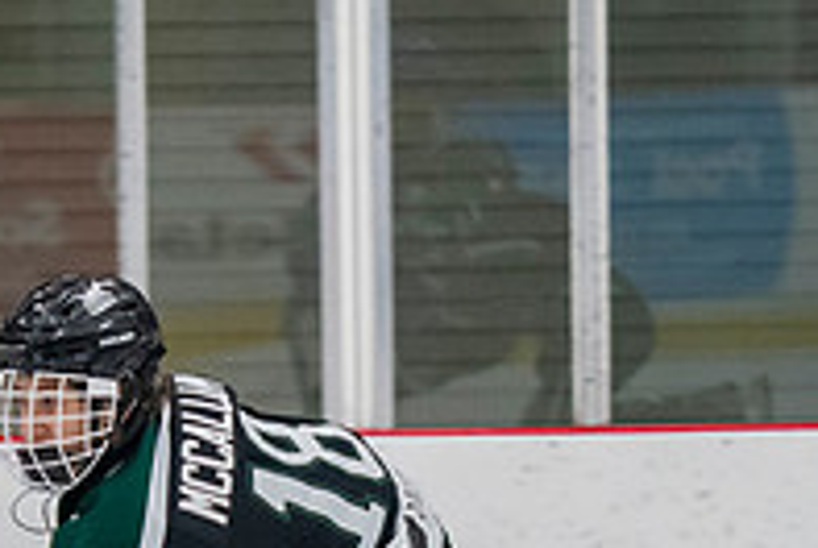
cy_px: 821
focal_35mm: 615
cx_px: 272
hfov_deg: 3.3
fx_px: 13995
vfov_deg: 2.2
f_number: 3.2
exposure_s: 1/640
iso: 2000
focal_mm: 116
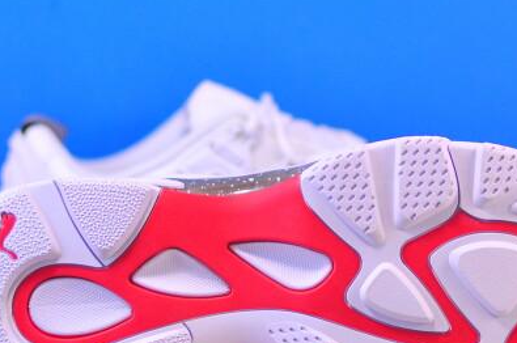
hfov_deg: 13.5
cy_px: 143
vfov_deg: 9.0
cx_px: 292
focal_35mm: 152
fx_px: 2179
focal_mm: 50
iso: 250
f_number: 2
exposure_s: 1/320
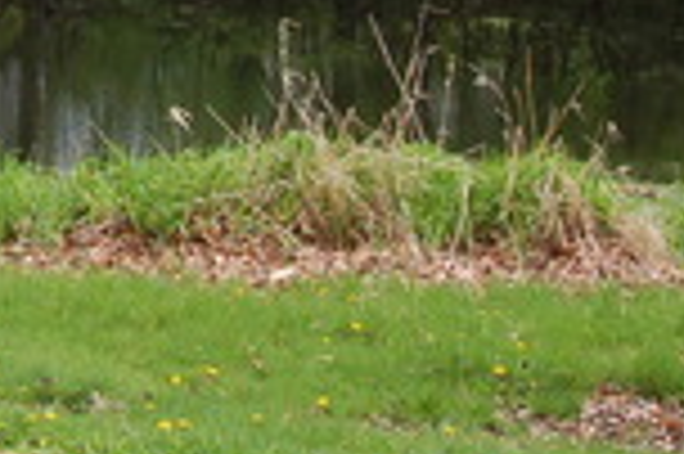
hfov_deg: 12.4
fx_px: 3001
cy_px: -103
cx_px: -346
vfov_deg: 8.6
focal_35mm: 158
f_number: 8
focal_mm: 25
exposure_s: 1/250
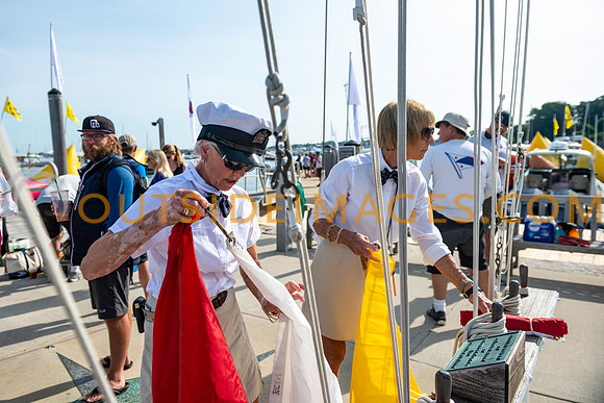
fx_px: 437
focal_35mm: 26
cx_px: 276
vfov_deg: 49.4
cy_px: 184
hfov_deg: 69.1
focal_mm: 24
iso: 320
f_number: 4
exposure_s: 1/3200
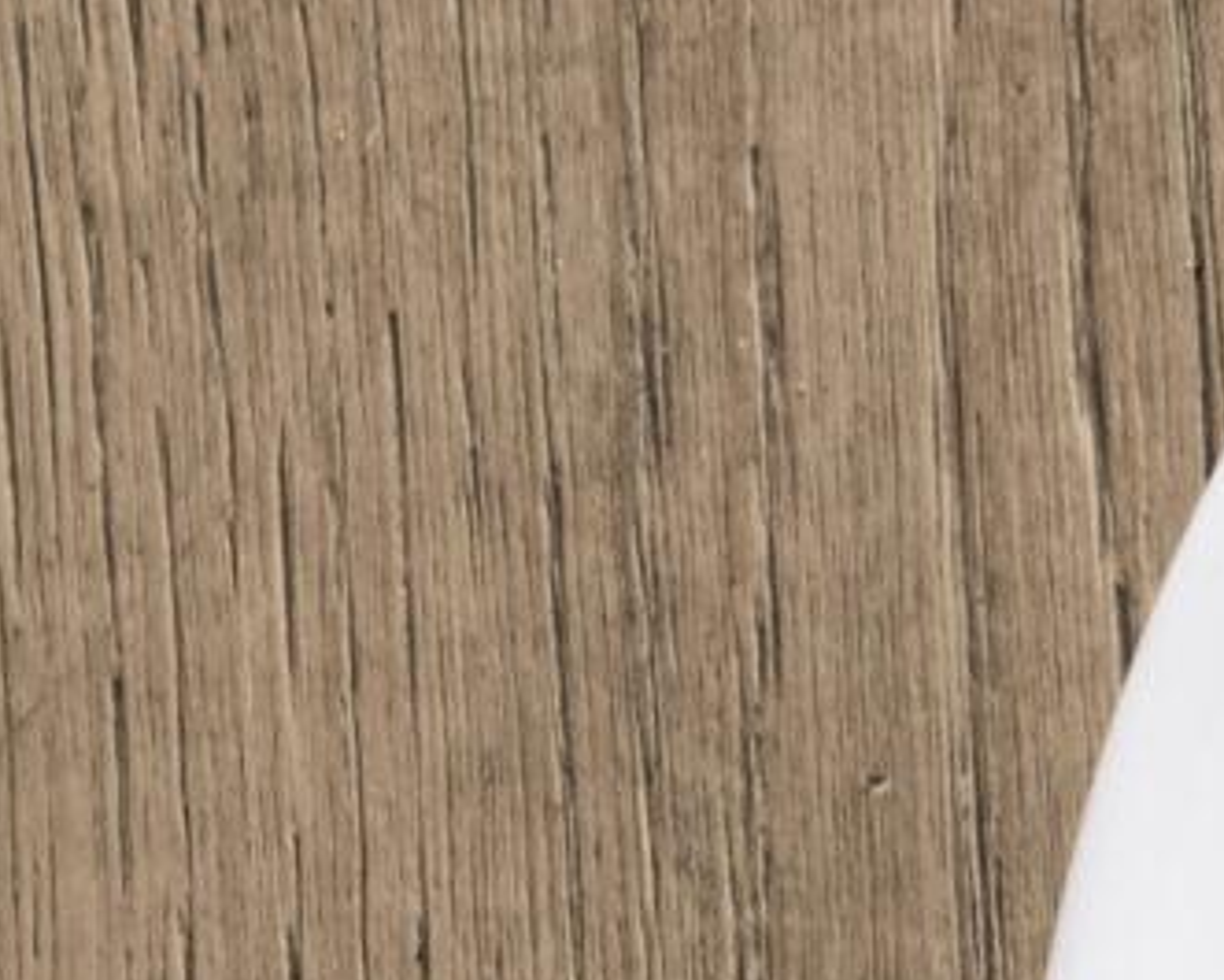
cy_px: 1304
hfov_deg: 8.7
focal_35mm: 203
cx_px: 2870
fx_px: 7356
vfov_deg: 7.5
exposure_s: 1/100
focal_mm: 35
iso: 500
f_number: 5
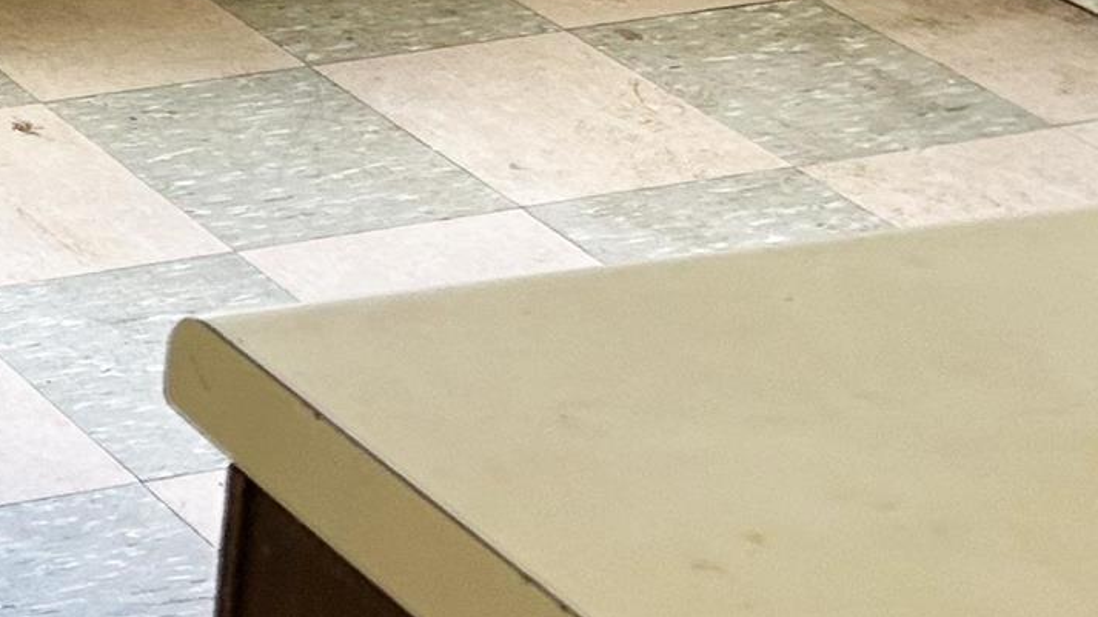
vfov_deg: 9.3
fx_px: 3552
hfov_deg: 14.6
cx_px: -1095
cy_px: -632
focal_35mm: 122
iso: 80
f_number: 1.5
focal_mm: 5.7
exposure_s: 1/121
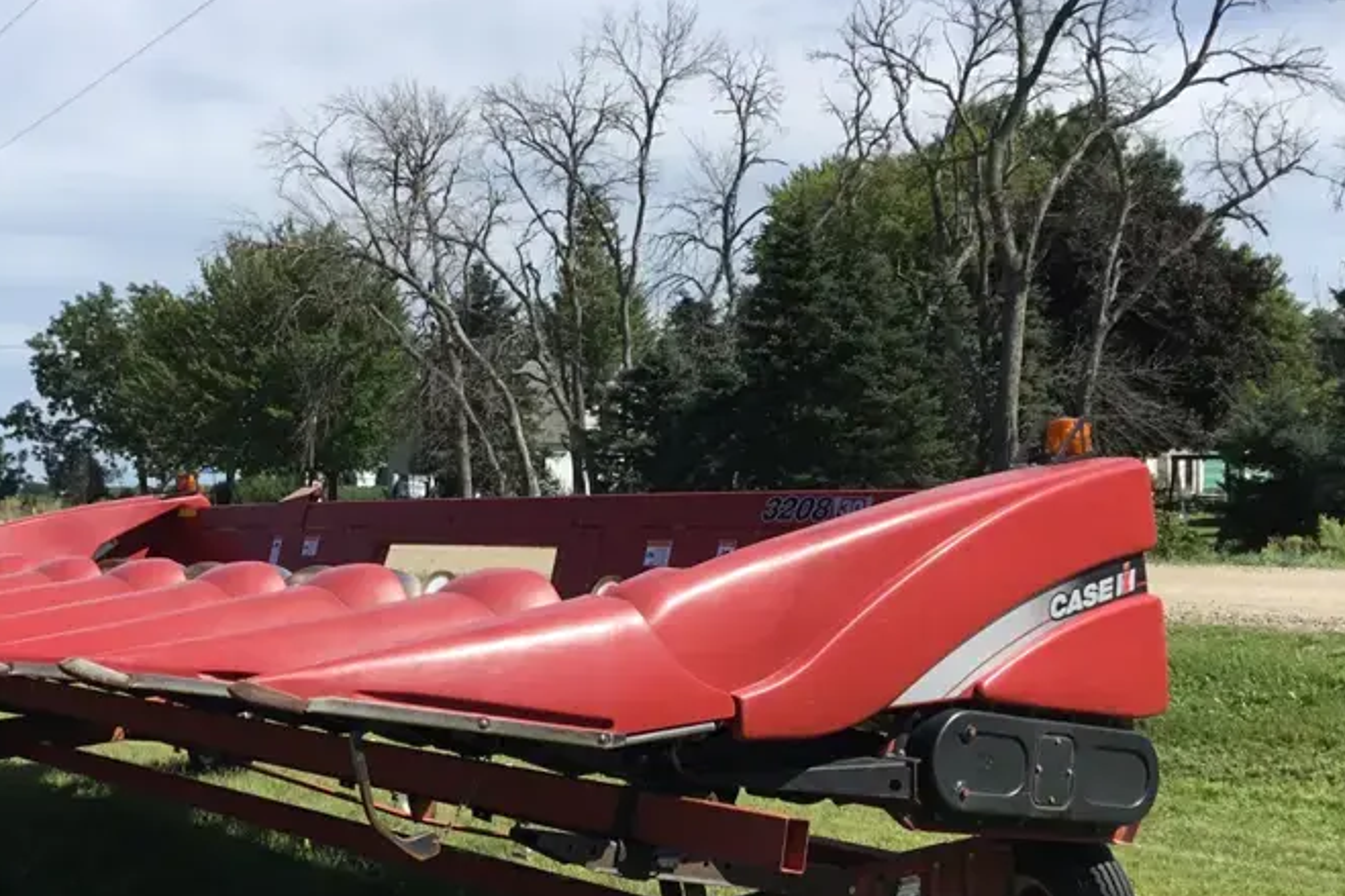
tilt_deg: -1.6
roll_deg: -1.0
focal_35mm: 47
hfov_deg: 41.5
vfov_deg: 28.5
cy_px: 592
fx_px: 1755
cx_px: 471
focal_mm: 3.3
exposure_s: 1/1631
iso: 25
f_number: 2.4
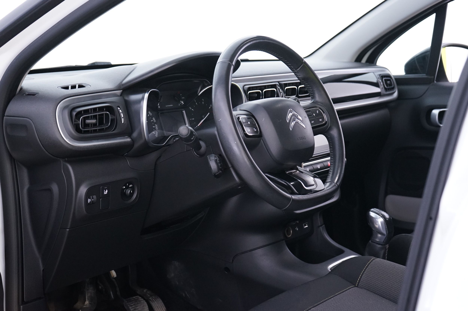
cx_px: 234
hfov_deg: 36.3
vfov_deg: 24.6
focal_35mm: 55
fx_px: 714
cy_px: 156
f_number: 5.6
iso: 2500
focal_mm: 55
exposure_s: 1/10
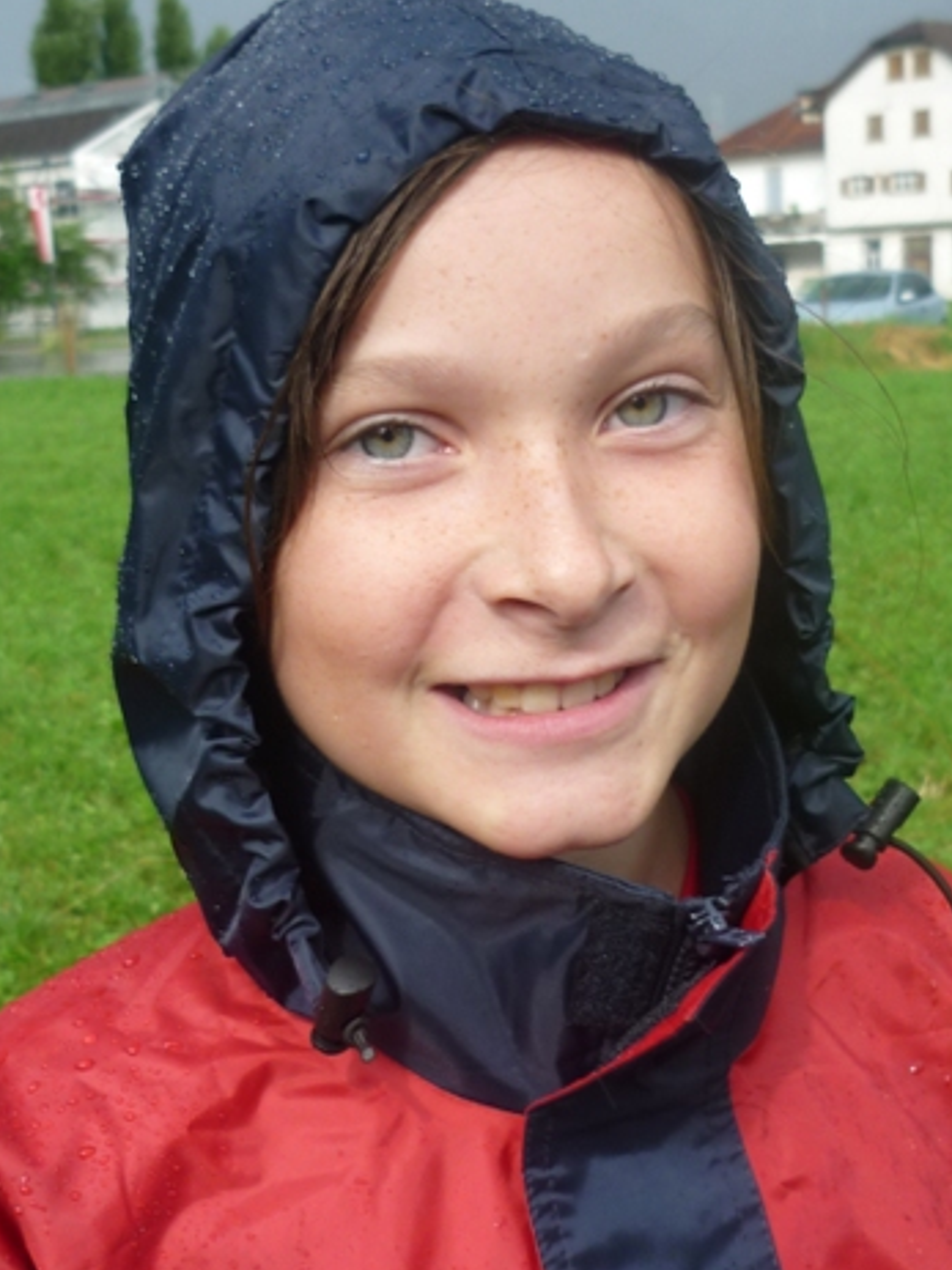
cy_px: 590
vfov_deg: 33.8
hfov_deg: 25.6
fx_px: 2091
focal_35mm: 57
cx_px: 464
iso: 80
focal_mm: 5.5
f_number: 2.8
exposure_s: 1/250
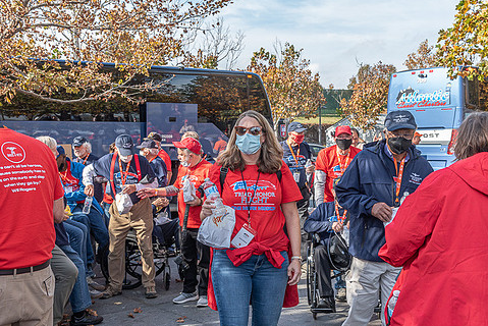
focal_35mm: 46
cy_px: 179
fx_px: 624
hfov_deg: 42.7
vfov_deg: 29.3
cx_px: 263
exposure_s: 1/320
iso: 500
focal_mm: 38
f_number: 9
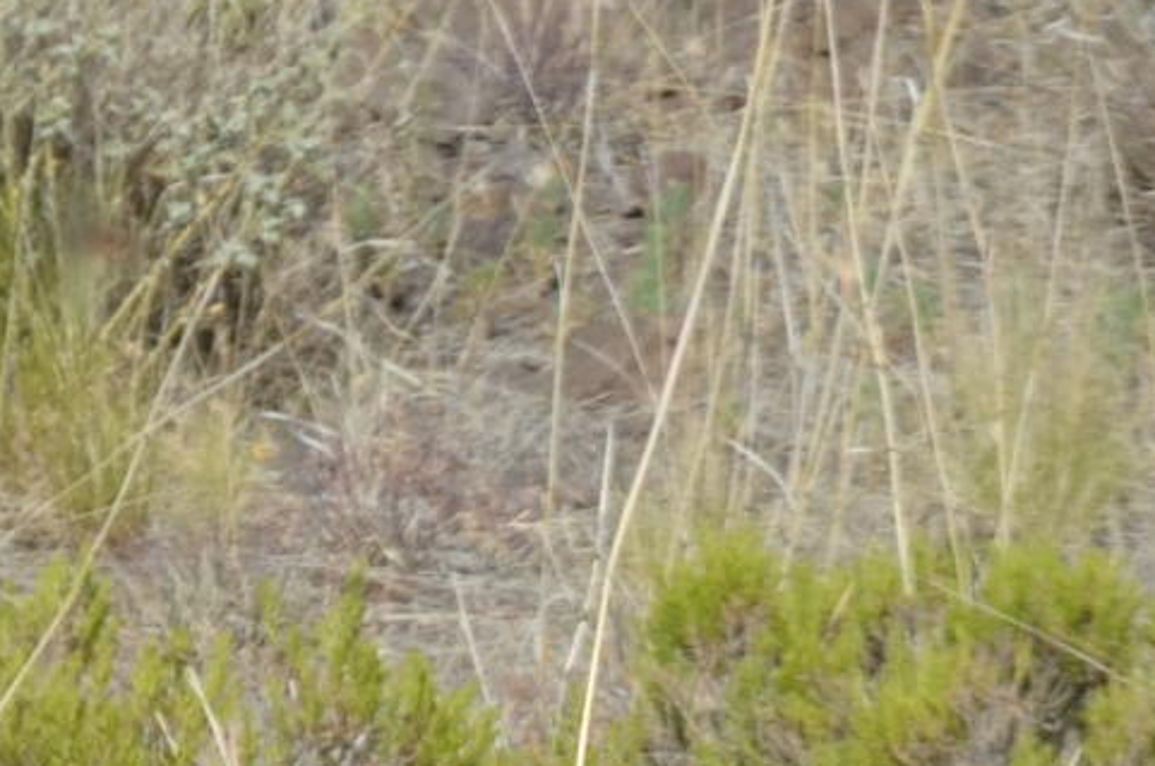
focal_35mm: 514
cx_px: 216
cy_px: 1204
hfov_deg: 4.0
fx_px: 16467
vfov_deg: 2.7
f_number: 5.6
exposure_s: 1/1250
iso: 200
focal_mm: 55
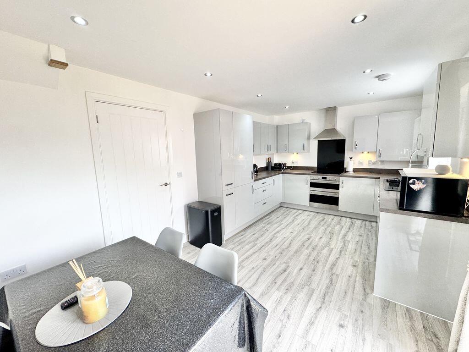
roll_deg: +1.8
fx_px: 190
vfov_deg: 85.7
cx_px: 234
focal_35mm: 14
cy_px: 176
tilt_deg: -8.2
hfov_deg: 102.1
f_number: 2.2
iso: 100
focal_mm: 2.22
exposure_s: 1/100
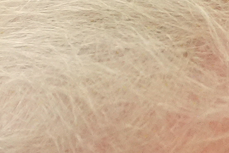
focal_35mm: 2127
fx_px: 13540
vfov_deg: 0.6
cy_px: 353
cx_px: 290
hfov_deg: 1.0
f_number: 2.8
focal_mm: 200
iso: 5000
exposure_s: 1/400
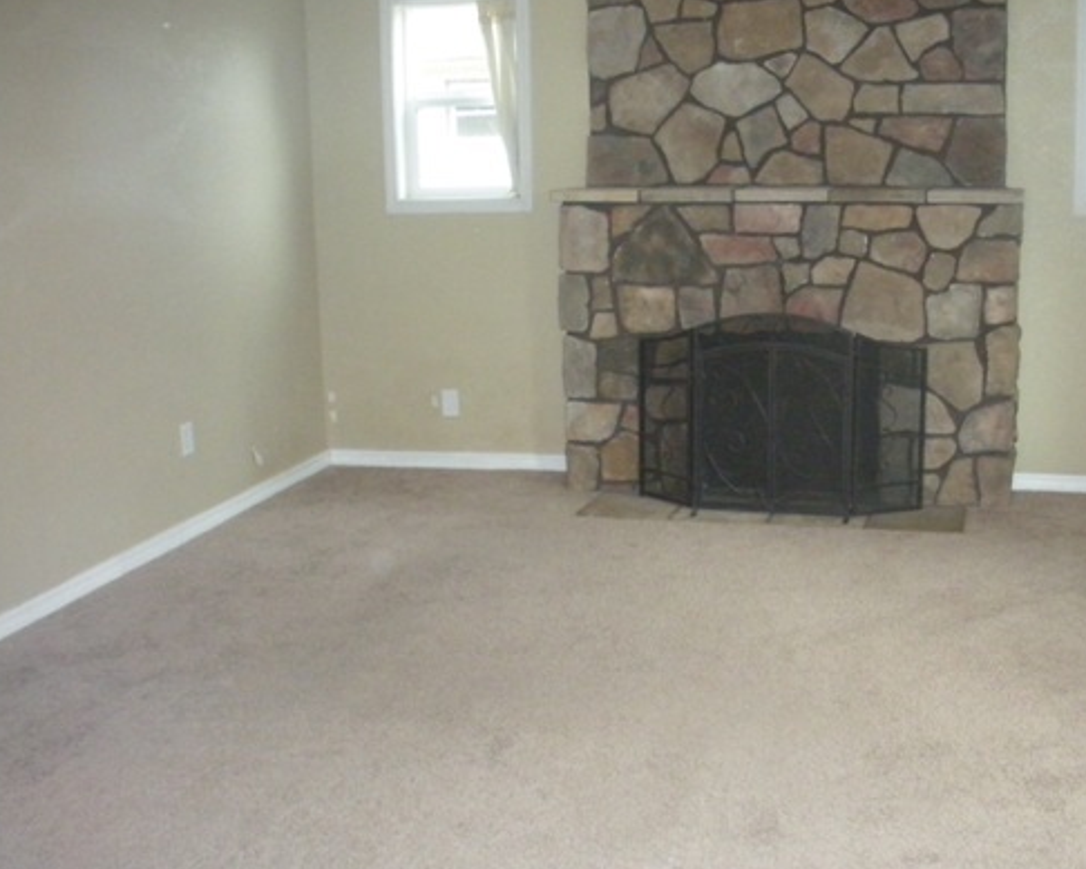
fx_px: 1447
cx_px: 704
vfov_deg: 33.4
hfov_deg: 40.7
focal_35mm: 45
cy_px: 440
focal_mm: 6.3
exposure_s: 1/60
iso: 800
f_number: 3.5
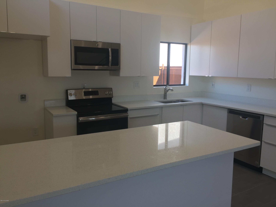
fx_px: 231
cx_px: 138
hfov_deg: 61.7
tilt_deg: -7.4
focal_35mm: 29
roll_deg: -1.1
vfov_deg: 48.2
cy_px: 104
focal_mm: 4.15
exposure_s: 1/60
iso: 32
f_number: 2.2
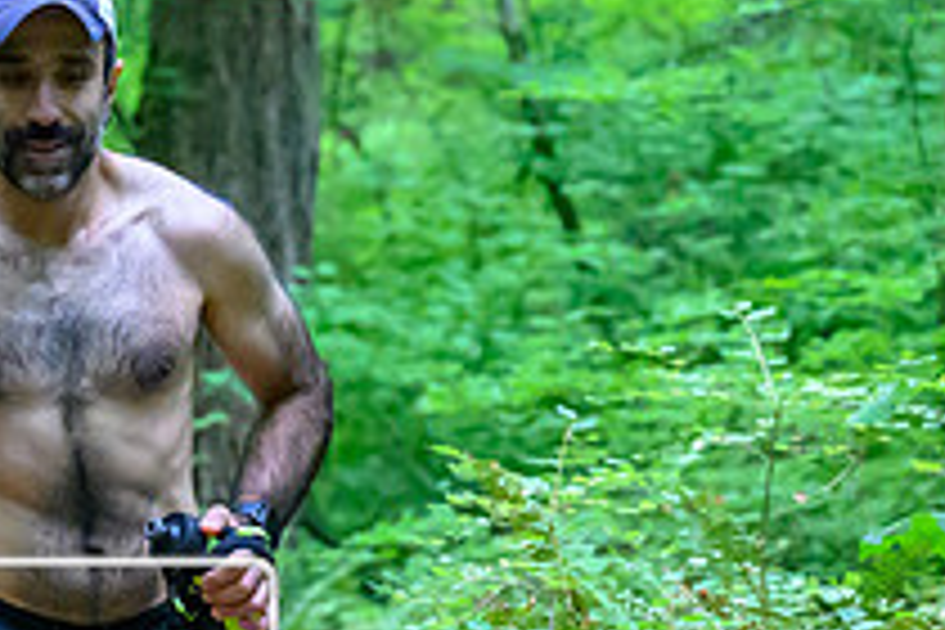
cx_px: -74
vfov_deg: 4.4
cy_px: 784
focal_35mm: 309
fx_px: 8111
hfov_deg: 6.6
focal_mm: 72
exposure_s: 1/800
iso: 11400
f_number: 4
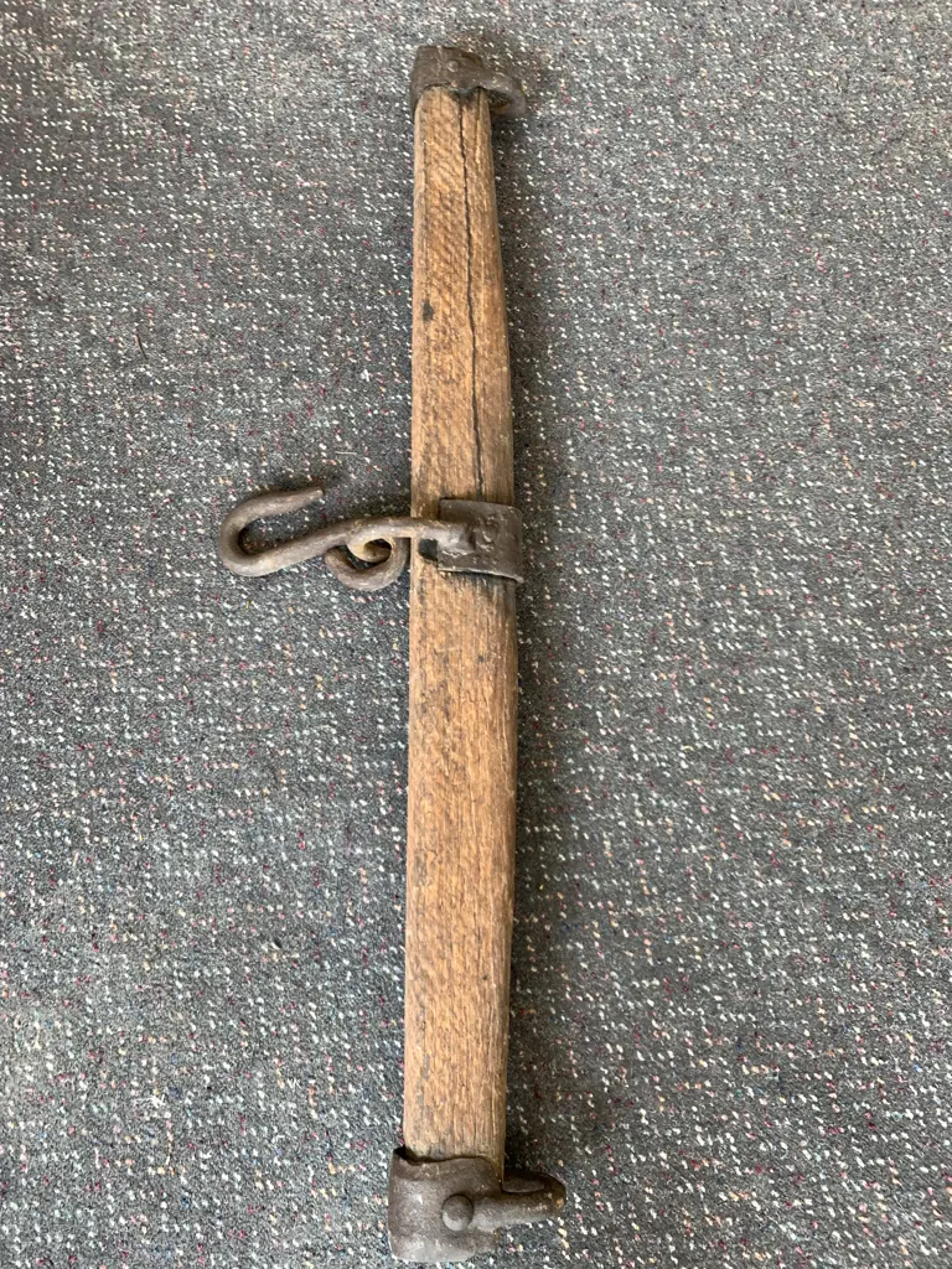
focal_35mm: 26
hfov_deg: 53.1
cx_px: 476
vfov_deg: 67.3
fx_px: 953
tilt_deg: -74.4
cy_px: 634
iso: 64
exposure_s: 1/50
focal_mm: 4.25
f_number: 1.8
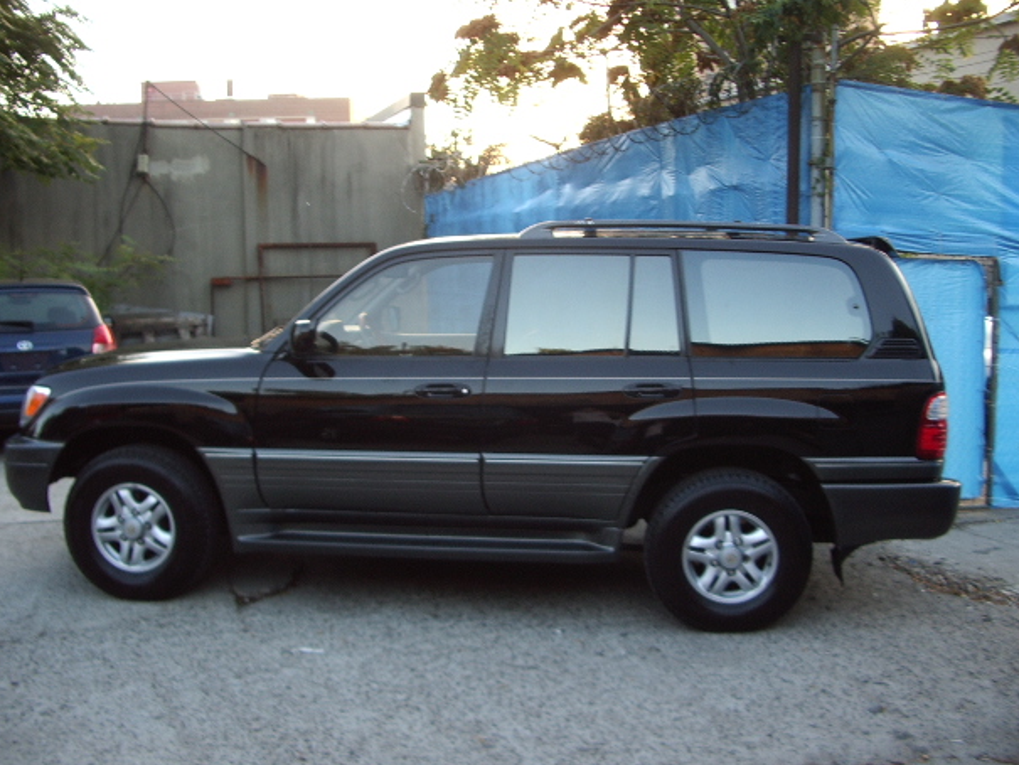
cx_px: 485
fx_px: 1089
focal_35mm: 37
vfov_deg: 38.7
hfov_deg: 50.1
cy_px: 389
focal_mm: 5.8
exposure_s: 1/50
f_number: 2.6
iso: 100
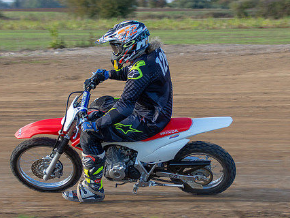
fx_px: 1424
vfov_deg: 8.7
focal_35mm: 170
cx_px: 125
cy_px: 128
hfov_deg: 11.6
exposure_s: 1/400
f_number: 6.3
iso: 200
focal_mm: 70
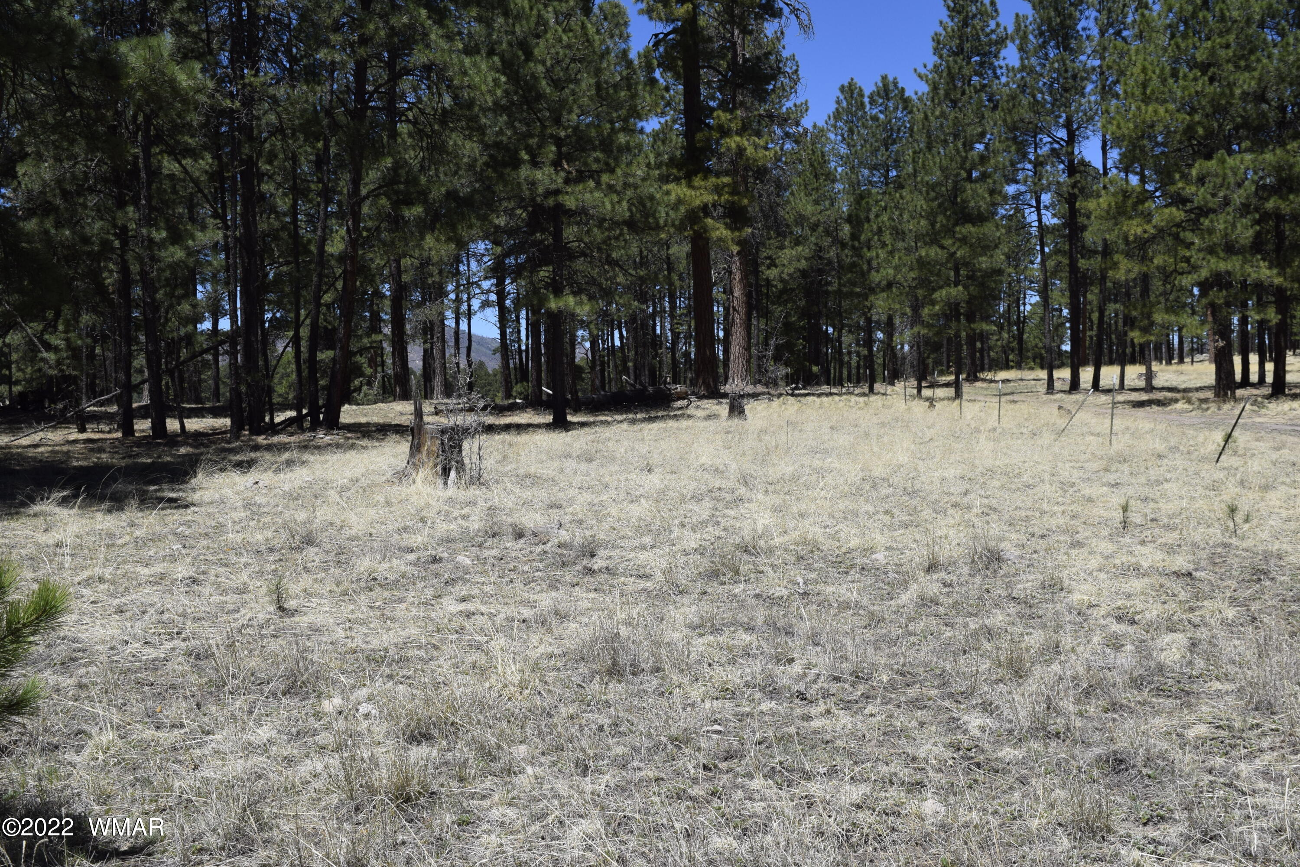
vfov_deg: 36.9
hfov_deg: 53.1
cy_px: 434
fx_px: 1300
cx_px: 650
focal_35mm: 36
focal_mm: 24
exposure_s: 1/320
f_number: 9
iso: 200
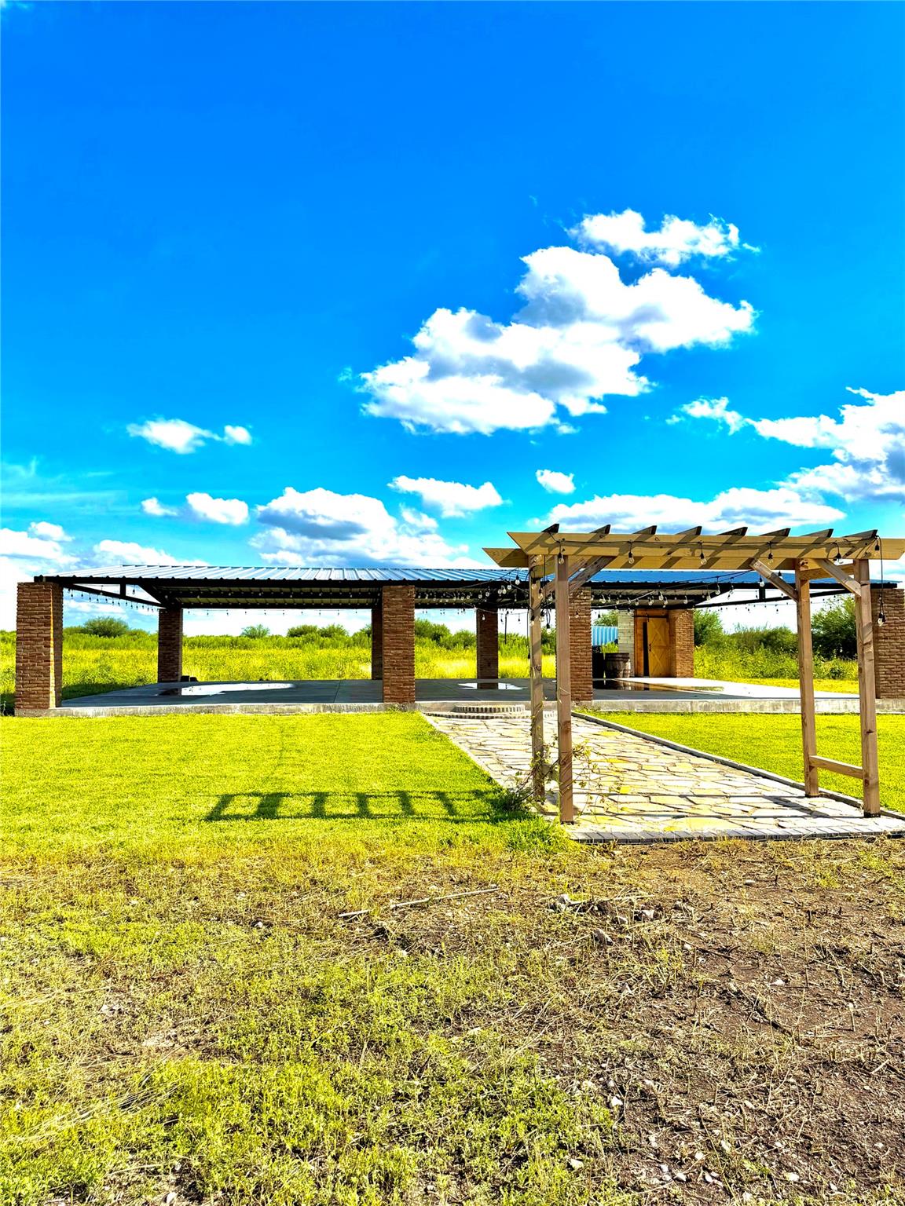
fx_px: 837
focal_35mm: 24
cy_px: 603
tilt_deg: +3.1
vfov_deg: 71.6
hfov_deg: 56.8
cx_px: 452
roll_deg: +0.2
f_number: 1.78
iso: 80
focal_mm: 6.76
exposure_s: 1/6711
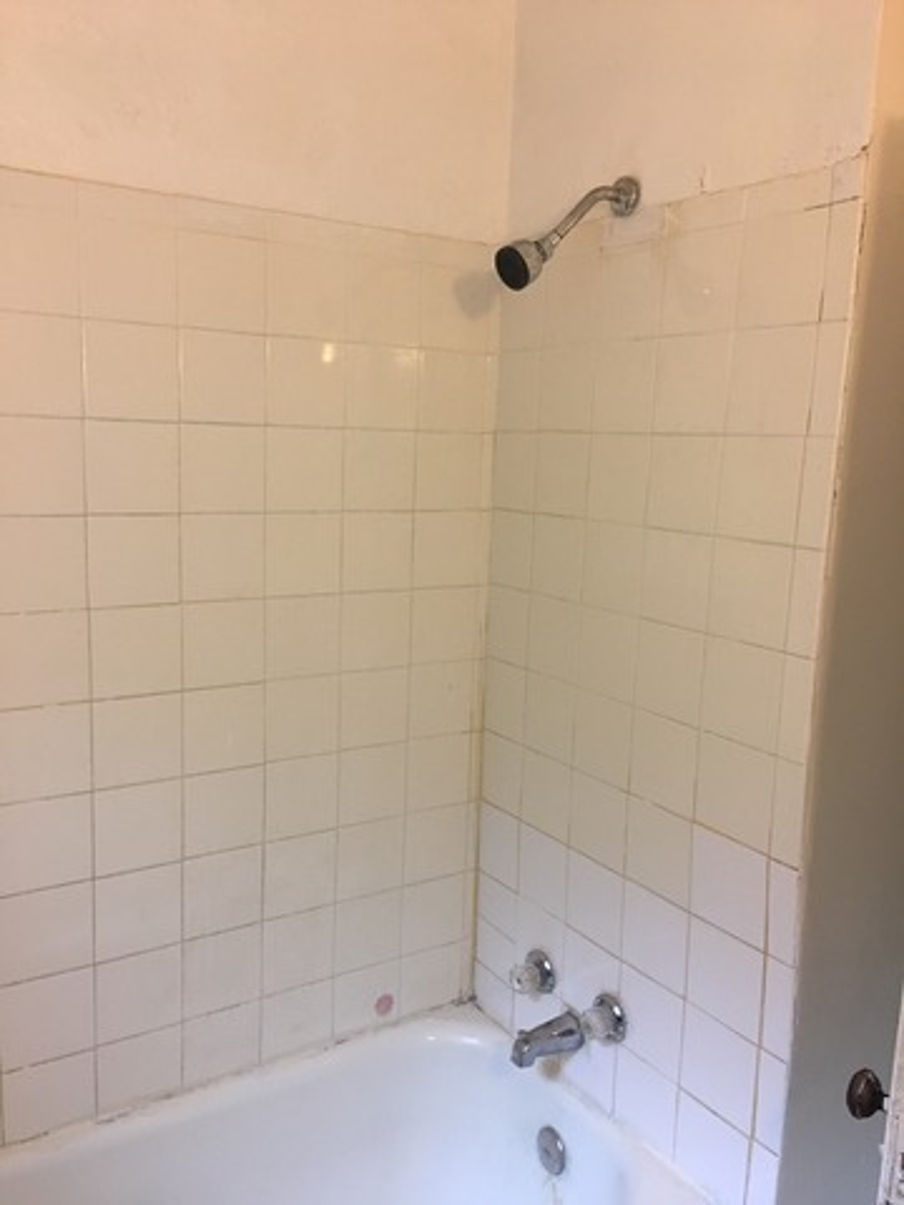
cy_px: 602
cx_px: 452
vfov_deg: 61.7
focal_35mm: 29
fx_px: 1010
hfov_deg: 48.2
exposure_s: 1/15
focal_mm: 4.15
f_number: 2.2
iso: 64
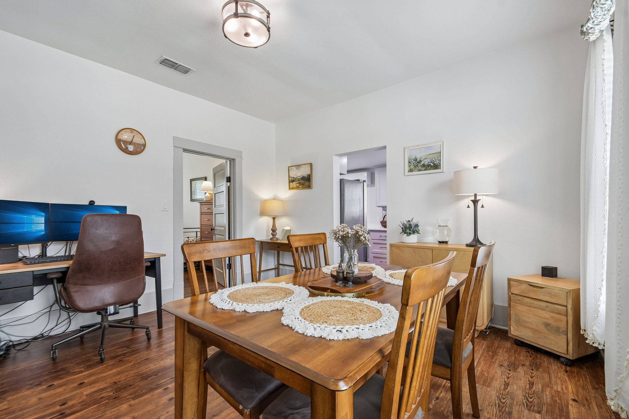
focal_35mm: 15
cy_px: 210
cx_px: 314
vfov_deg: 77.3
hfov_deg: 100.4
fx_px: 262
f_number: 8
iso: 400
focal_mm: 10
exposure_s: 1/8
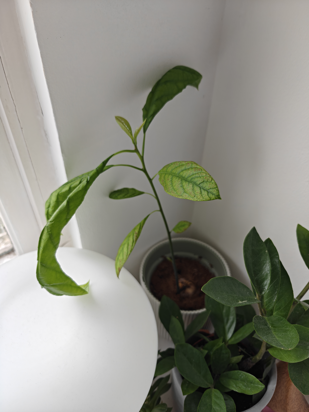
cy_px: 206
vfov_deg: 73.9
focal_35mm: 23
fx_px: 274
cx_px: 154
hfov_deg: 58.9
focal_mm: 6.06
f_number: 1.6
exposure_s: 1/272
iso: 250
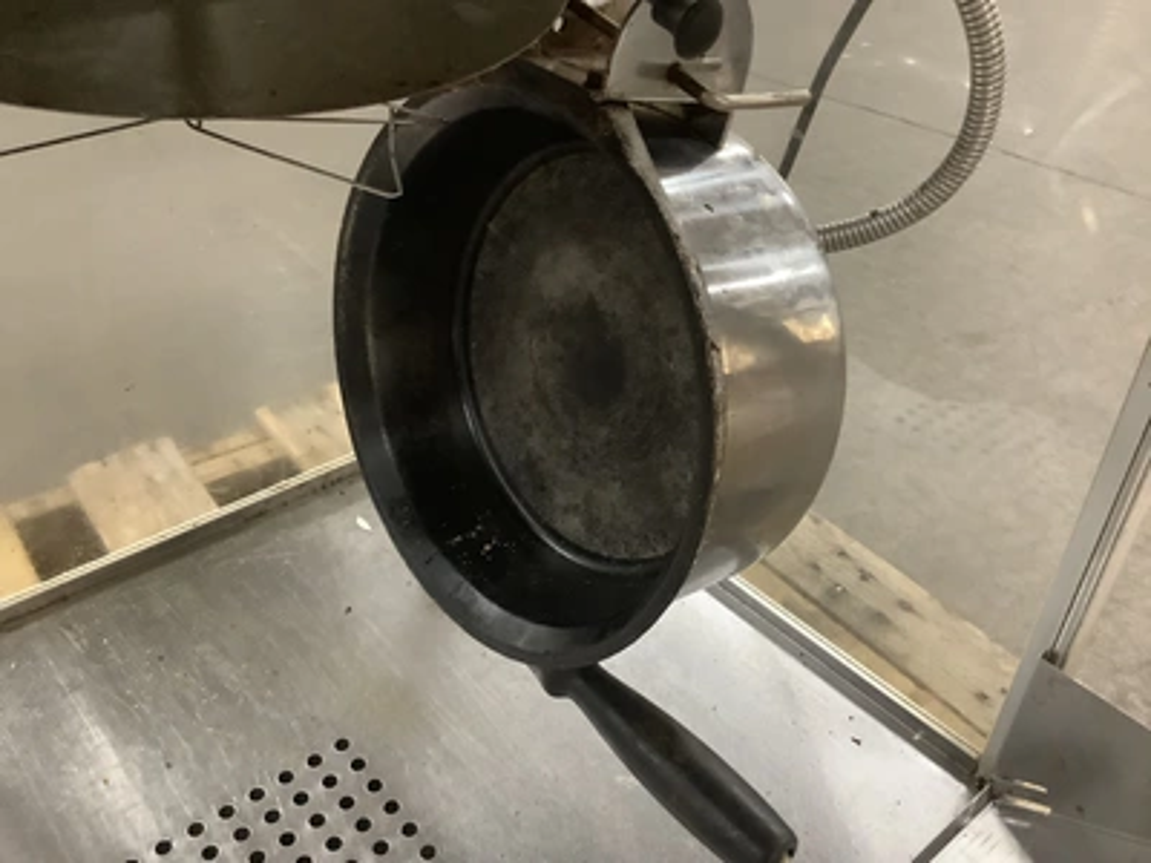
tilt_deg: -35.3
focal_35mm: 31
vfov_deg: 45.4
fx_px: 1031
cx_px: 576
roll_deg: -1.3
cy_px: 432
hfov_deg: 58.4
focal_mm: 3.3
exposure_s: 1/30
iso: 500
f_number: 2.4
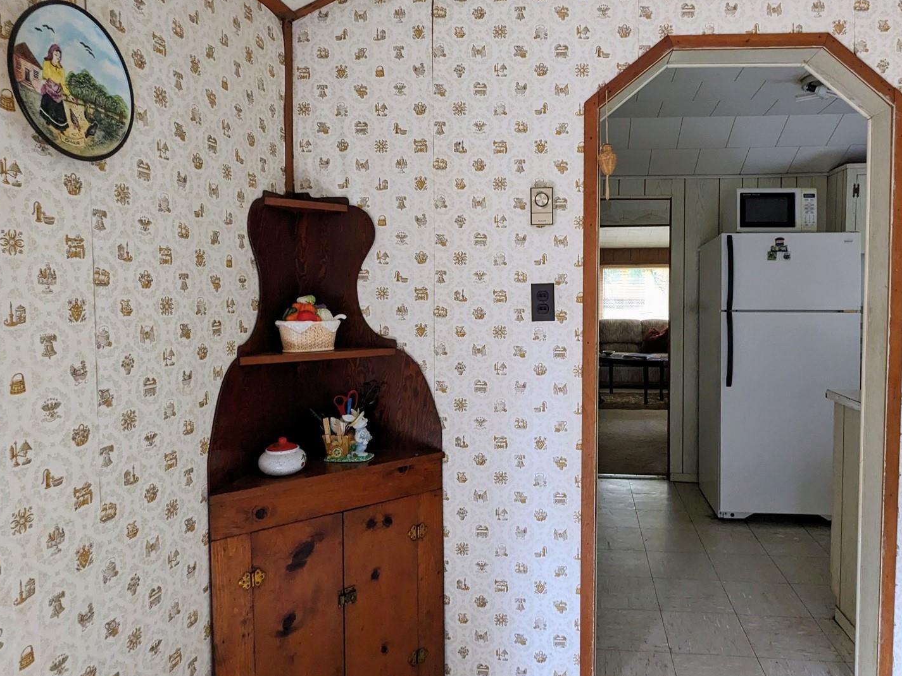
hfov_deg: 73.4
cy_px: 310
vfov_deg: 58.8
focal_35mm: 23
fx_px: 599
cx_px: 527
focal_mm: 2.22
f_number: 2.2
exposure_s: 1/26.6
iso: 183
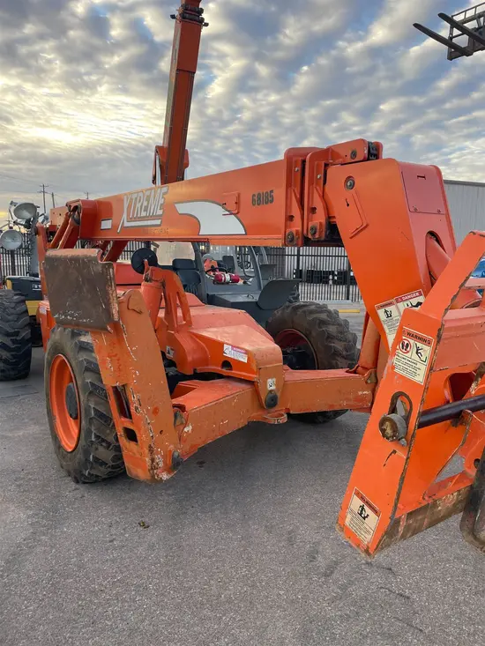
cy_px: 323
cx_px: 242
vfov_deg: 67.3
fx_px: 486
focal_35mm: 26
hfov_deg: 53.1
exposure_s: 1/258
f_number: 1.6
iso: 40
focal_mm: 4.2
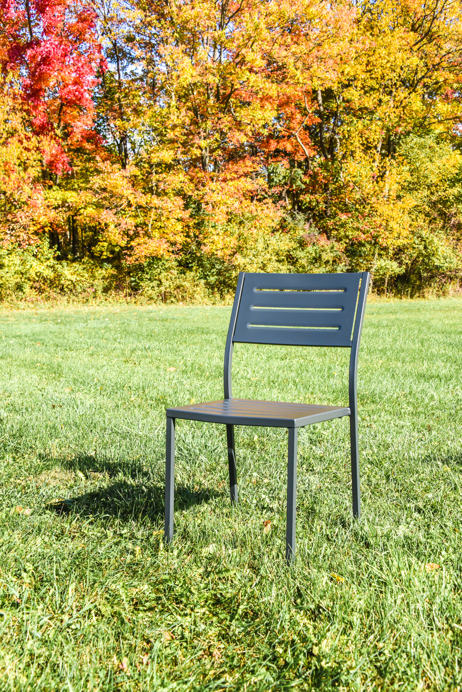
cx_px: 231
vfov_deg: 43.6
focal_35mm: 45
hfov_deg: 29.9
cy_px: 346
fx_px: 866
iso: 1250
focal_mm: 45
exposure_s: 1/1000
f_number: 10
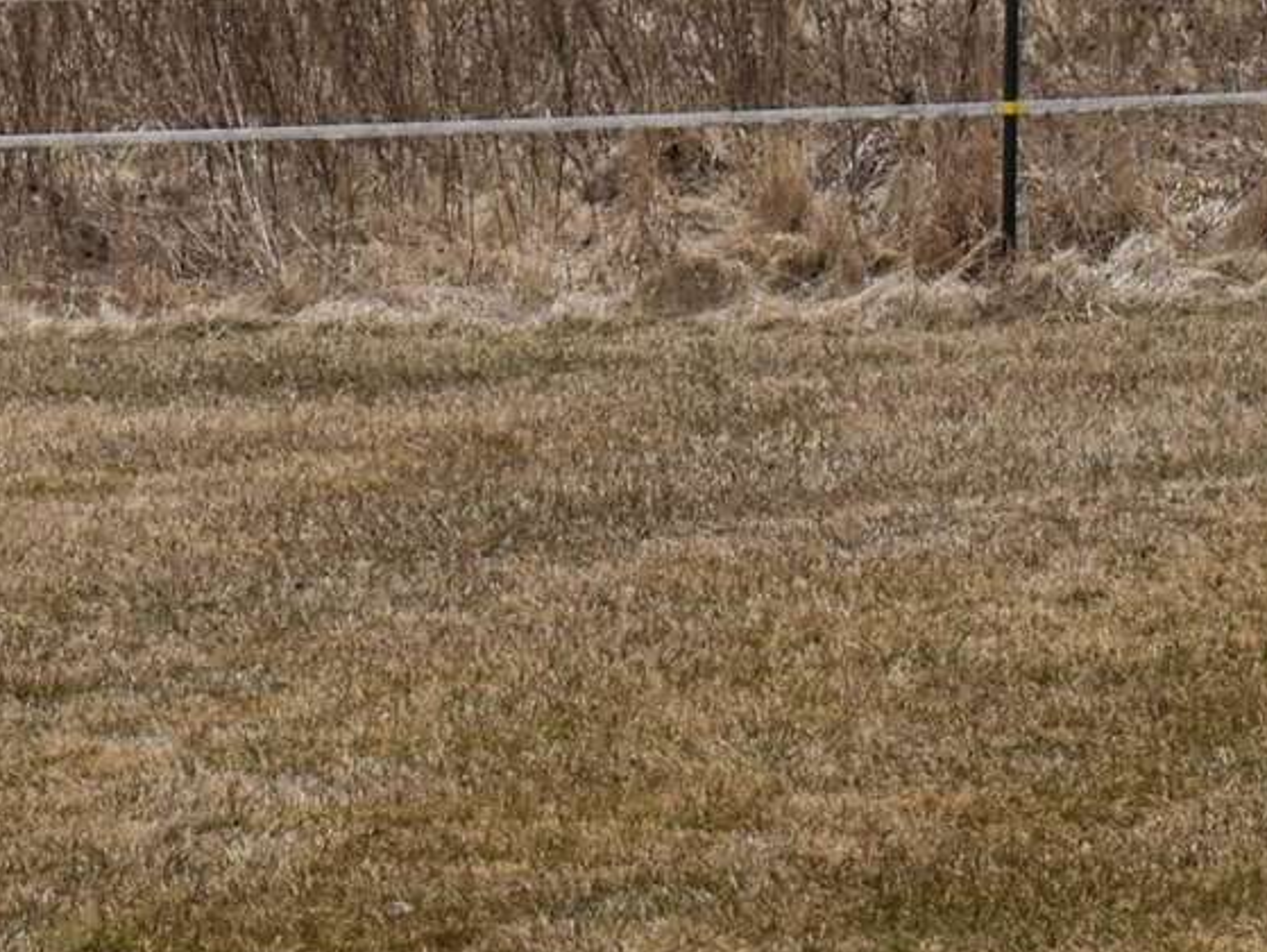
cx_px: 934
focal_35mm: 436
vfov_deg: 3.4
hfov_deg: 4.5
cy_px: -947
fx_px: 15955
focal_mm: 55
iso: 100
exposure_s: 1/200
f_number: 9
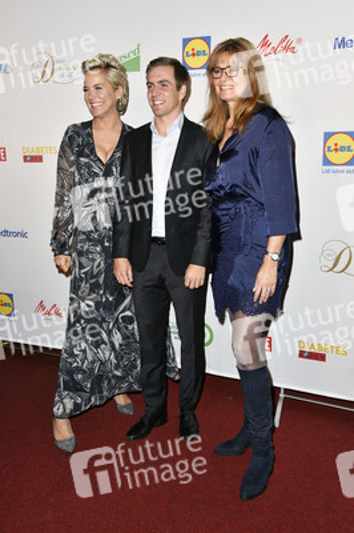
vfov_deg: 54.5
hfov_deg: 37.8
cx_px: 177
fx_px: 517
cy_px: 266
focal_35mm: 35
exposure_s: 1/200
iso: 640
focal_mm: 35
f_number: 5.6
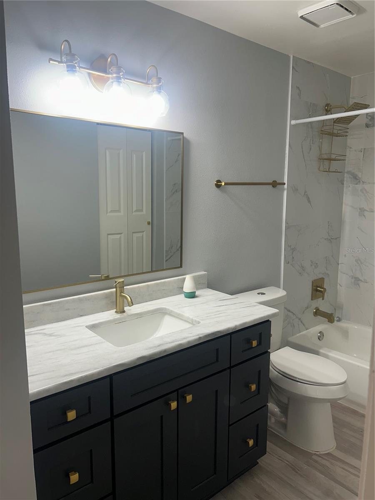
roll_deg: -0.2
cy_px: 250
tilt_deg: -8.4
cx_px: 188
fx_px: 376
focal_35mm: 26
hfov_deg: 53.1
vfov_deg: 67.3
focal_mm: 5.7
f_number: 1.5
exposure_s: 1/120
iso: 64
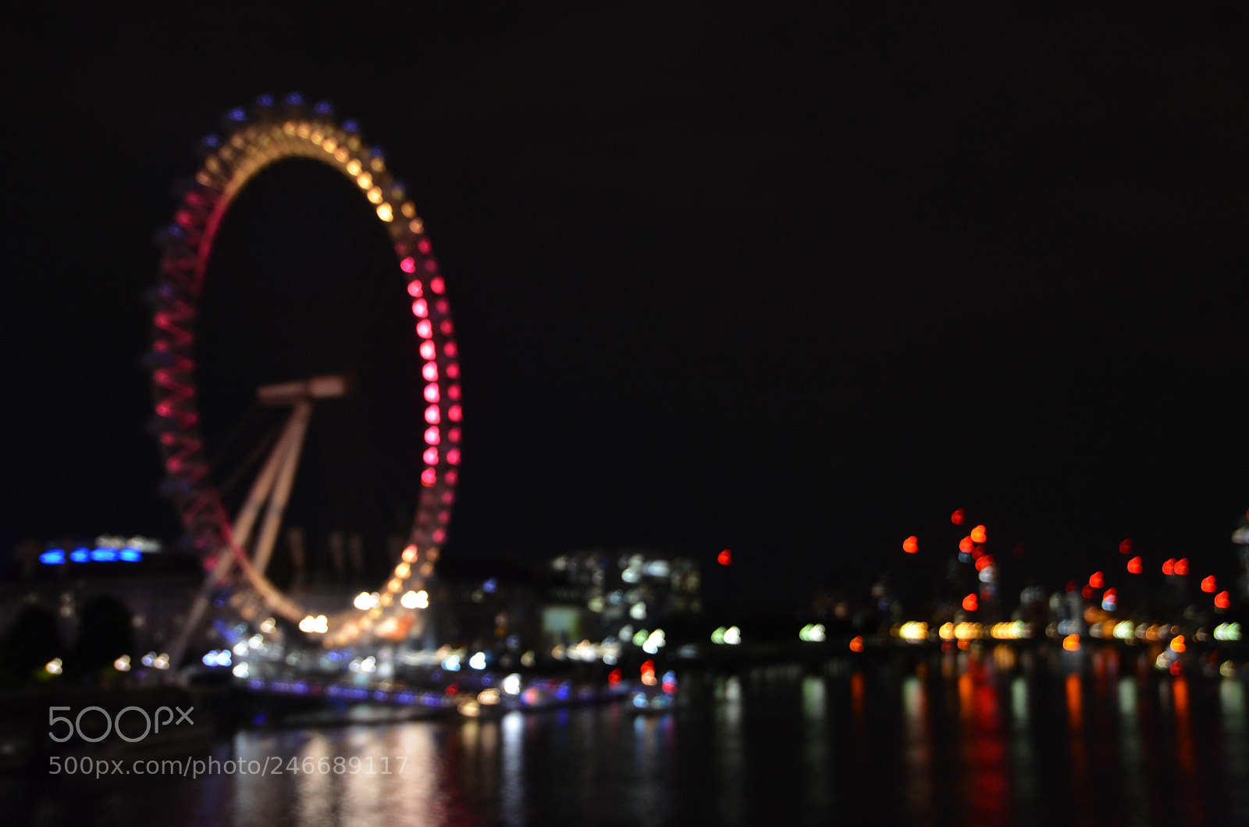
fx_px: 1454
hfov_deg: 46.5
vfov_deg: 31.7
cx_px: 624
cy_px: 414
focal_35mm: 42
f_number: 4.5
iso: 800
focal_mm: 28
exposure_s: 1/1.6
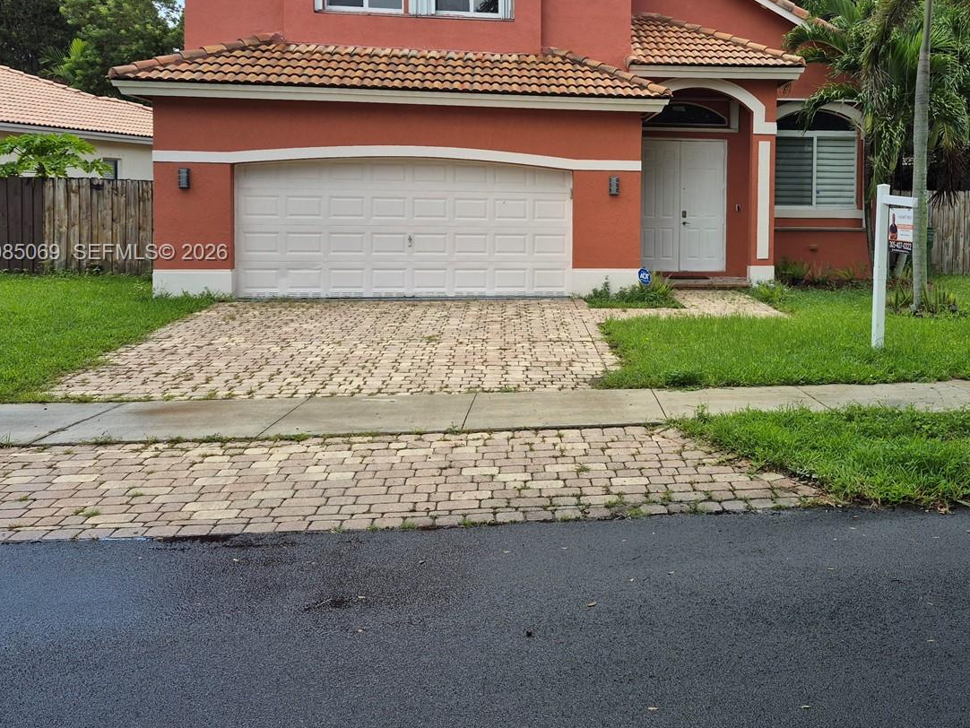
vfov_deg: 41.4
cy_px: 254
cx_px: 666
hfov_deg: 52.6
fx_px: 953
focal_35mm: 34
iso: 25
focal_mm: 5.4
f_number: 1.8
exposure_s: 1/912
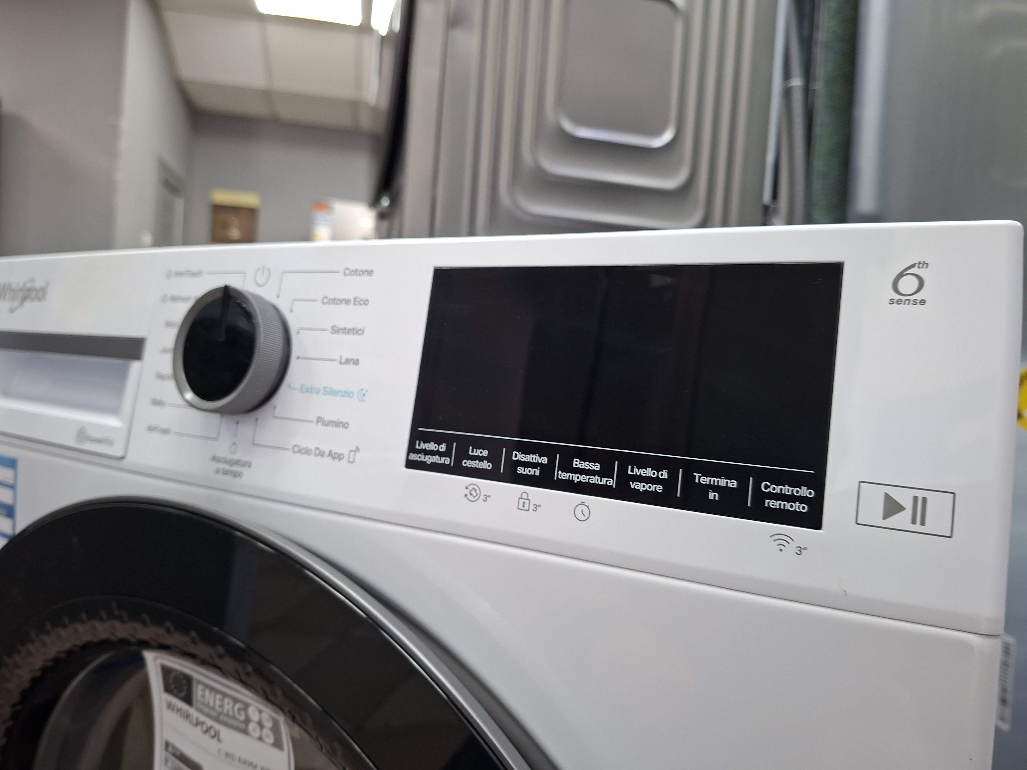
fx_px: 682
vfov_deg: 58.9
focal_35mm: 23
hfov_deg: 73.9
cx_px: 514
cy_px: 385
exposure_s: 1/50
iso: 200
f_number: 1.8
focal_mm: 5.54
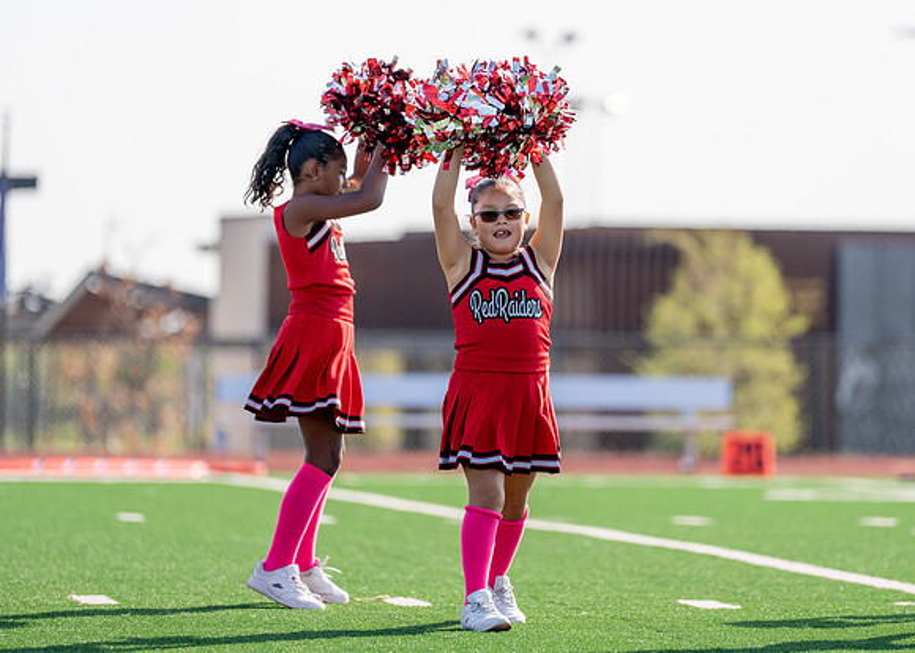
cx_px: 514
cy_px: 307
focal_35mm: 260
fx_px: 6742
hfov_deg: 7.8
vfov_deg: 5.5
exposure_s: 1/1250
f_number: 2.8
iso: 100
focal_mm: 200
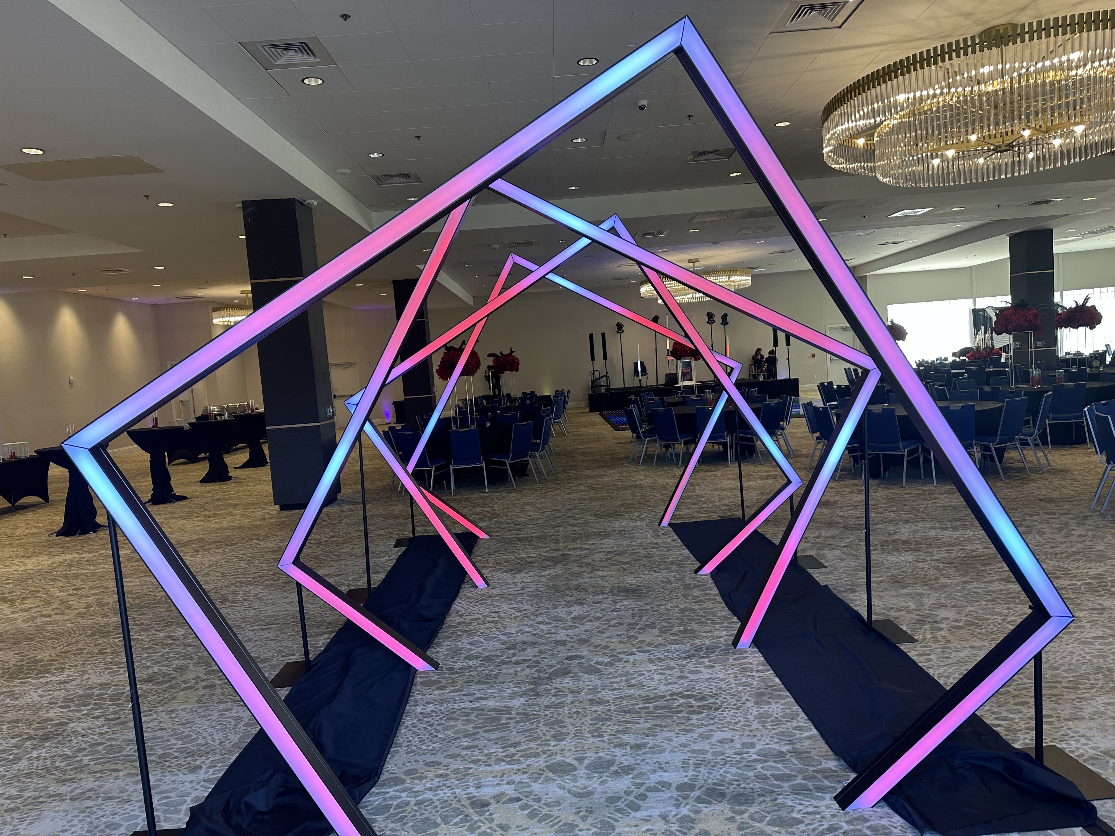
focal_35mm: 24
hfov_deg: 71.6
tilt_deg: -4.2
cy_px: 418
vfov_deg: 56.8
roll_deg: +4.1
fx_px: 773
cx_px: 558
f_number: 1.78
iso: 160
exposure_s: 1/120
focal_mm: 6.86
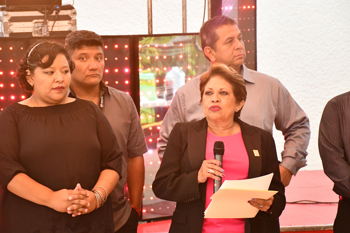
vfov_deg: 10.5
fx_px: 1273
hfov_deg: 15.6
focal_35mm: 131
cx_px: 143
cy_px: 132
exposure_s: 1/60
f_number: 5
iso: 3600
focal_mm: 70
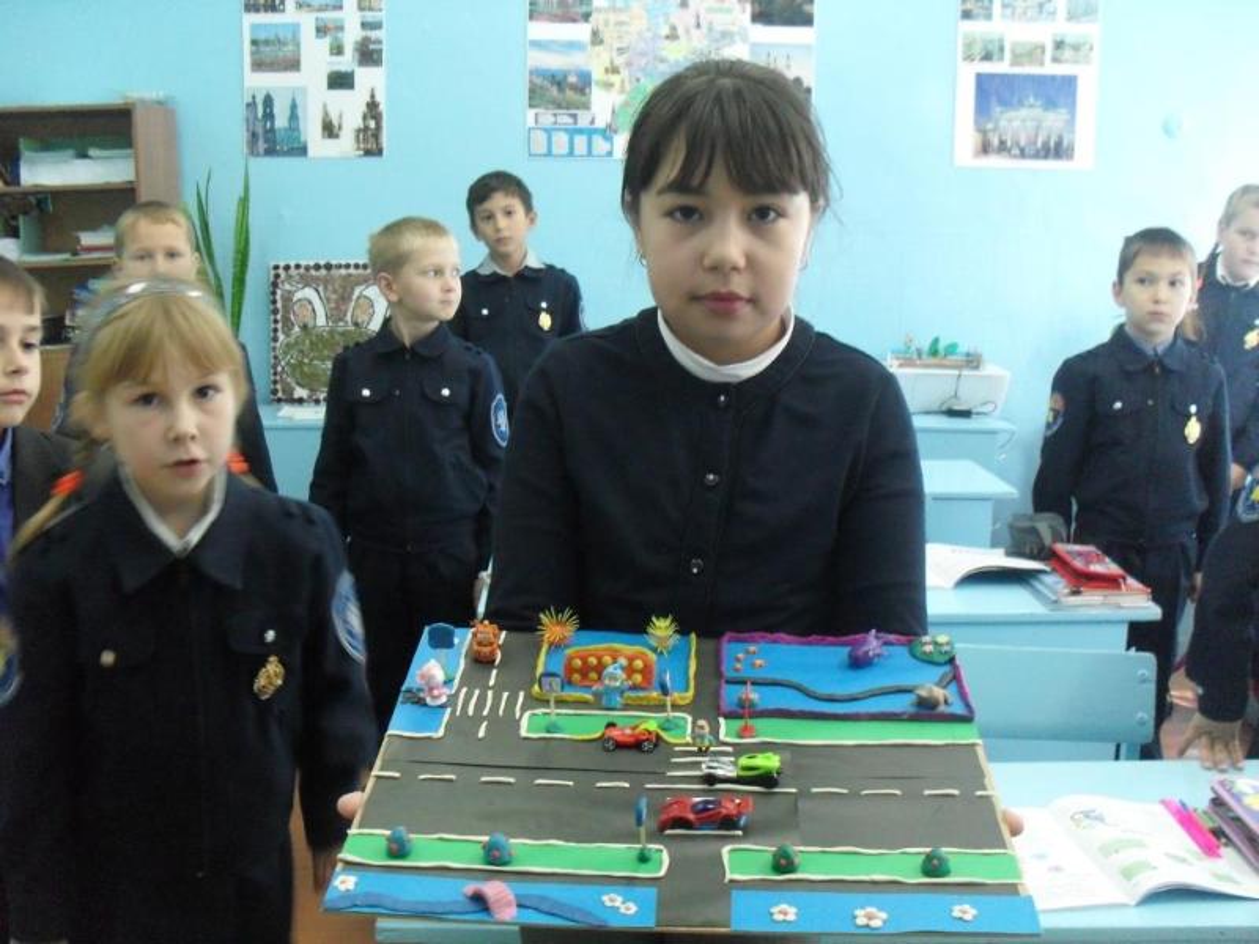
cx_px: 630
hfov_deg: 49.0
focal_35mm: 38
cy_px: 472
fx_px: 1382
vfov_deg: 37.7
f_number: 2.8
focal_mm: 6.3
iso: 200
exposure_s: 1/15
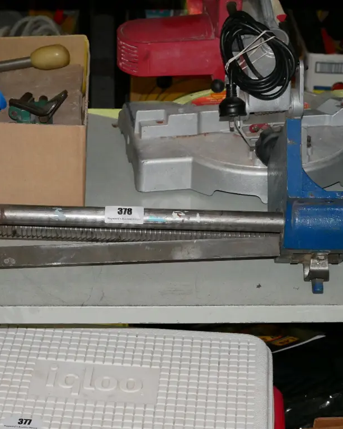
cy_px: 215
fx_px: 1193
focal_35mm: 94
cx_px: 140
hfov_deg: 16.4
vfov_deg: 20.4
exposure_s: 1/125
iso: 3200
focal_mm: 36
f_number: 5.6
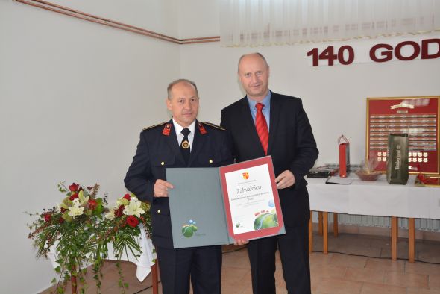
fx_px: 477
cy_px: 147
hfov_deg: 49.5
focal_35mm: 39
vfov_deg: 34.2
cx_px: 220
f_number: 6.3
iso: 400
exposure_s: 1/60
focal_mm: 26
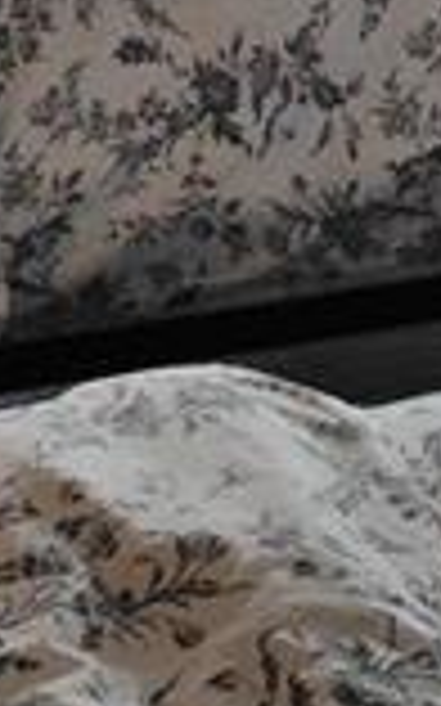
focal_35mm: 181
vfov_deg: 10.6
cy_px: -688
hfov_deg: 7.2
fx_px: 3484
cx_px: 360
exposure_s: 1/120
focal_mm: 4.28
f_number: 2.4
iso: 64
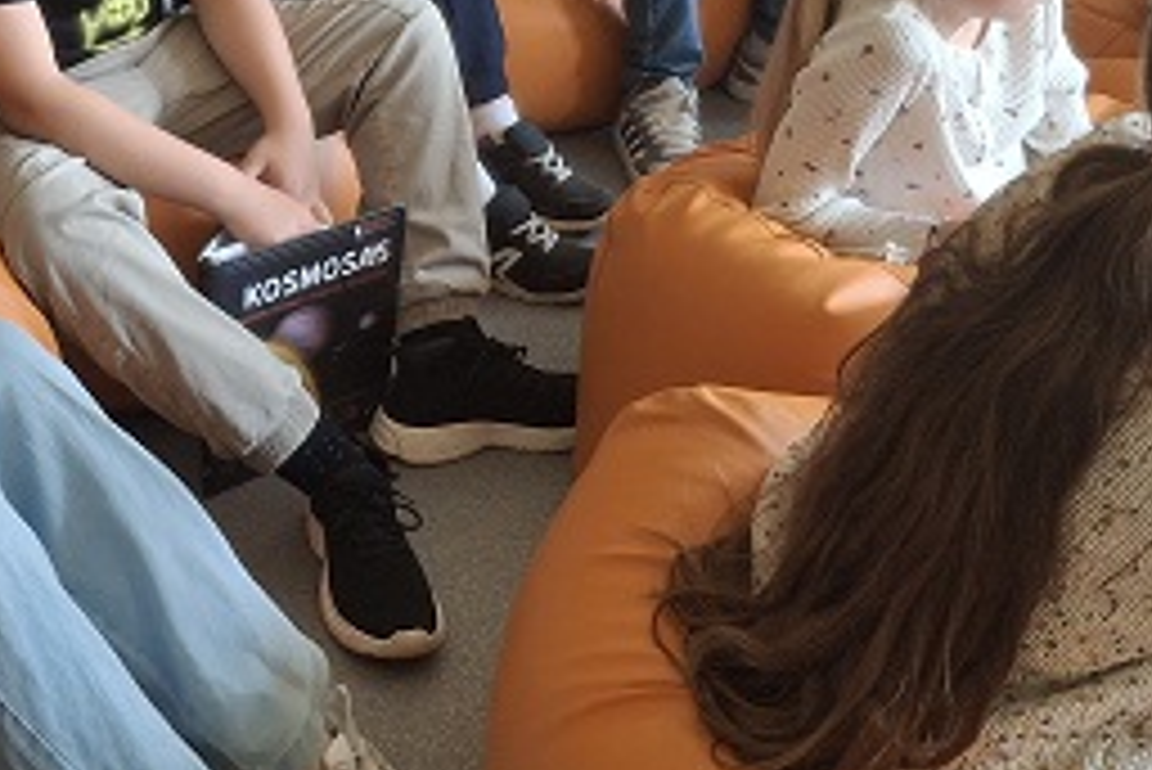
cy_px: 113
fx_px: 2081
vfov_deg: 20.6
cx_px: 261
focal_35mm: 65
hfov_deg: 30.3
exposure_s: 1/25
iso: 250
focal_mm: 4.69
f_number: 1.8
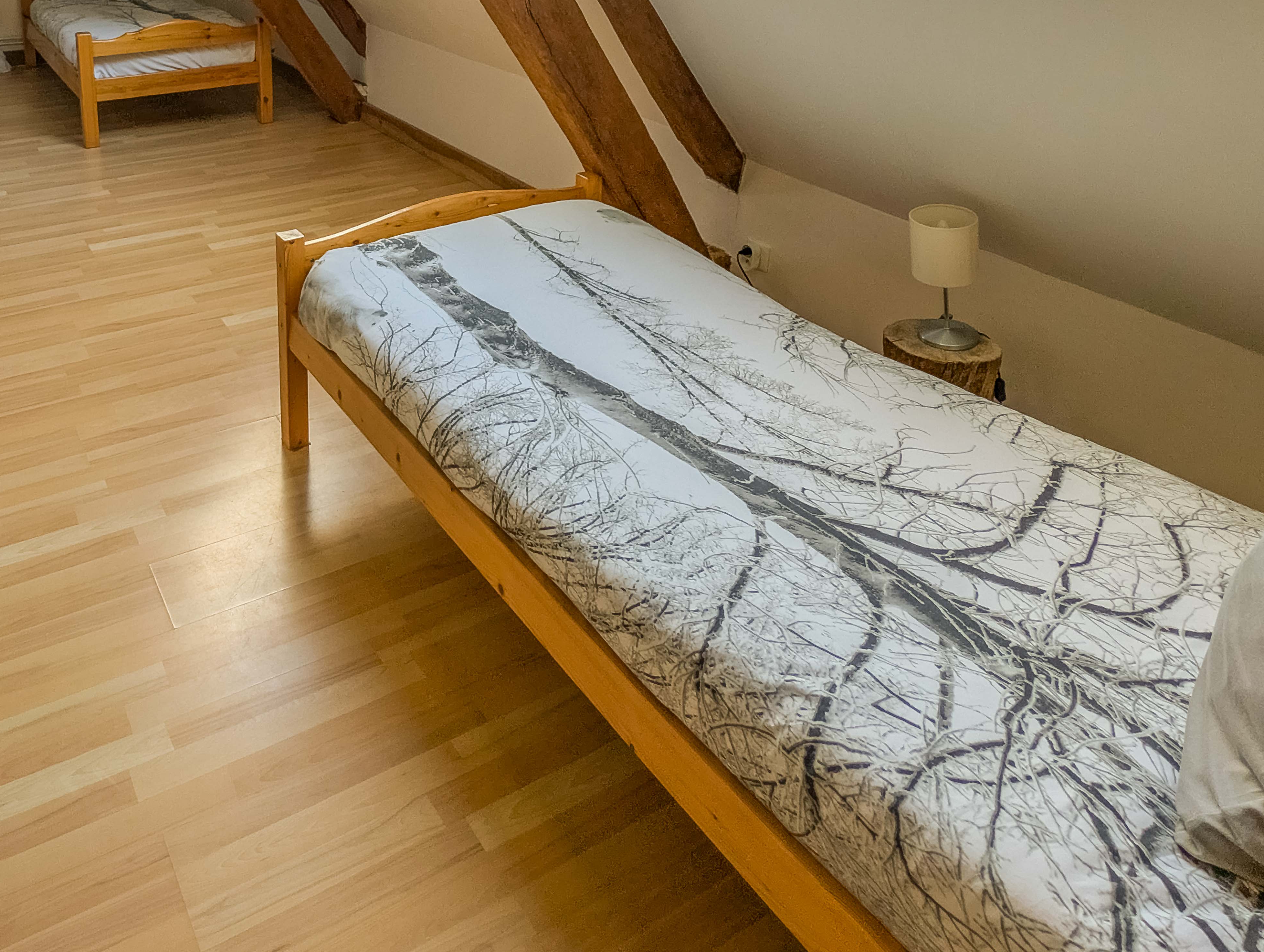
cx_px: 384
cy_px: 70
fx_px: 914
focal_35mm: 25
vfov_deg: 48.3
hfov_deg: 66.7
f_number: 2
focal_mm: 2.23
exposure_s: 1/300
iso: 35
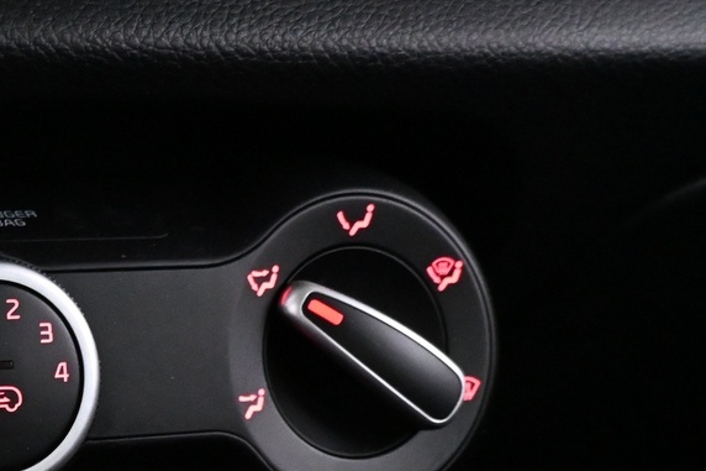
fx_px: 1333
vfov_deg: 18.9
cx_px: -105
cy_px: 560
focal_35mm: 68
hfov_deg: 26.8
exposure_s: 1/30
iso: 5000
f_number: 4
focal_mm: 16
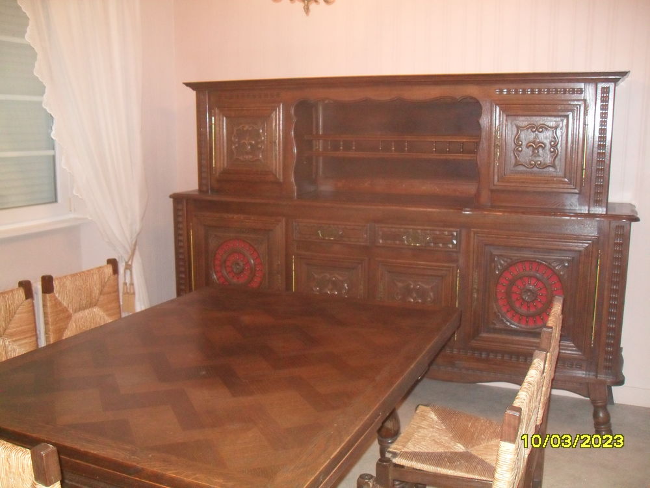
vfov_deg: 40.7
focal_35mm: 35
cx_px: 325
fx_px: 657
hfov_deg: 52.6
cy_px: 244
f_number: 2.8
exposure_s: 1/45
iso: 400
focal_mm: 6.2
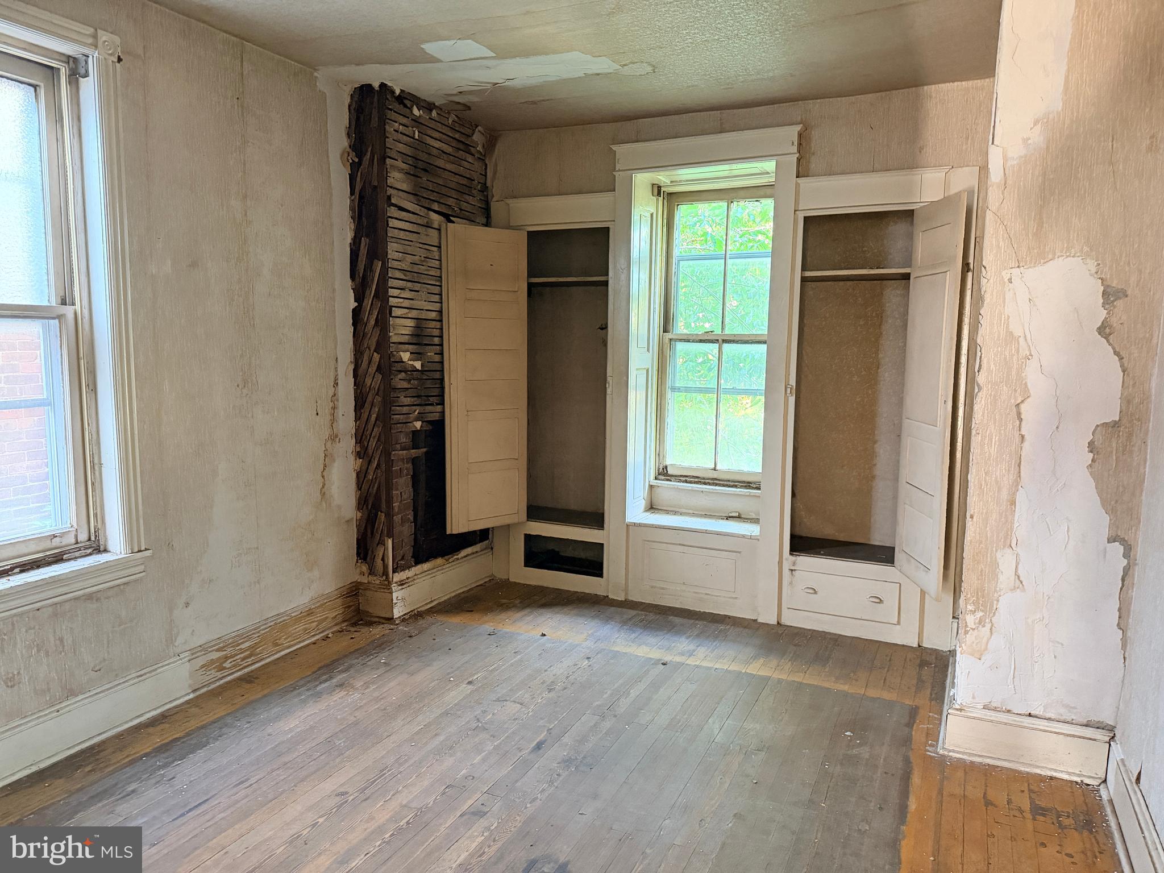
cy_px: 436
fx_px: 807
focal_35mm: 24
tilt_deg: -6.4
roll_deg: -0.4
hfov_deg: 71.6
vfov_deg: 56.8
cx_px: 582
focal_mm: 6.76
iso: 800
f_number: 1.78
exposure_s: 1/60
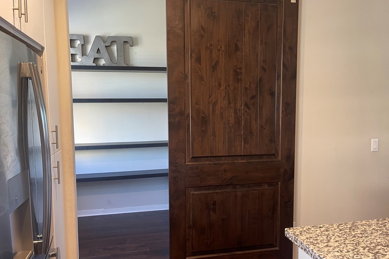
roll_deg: +0.7
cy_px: 130
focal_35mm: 27
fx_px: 292
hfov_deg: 67.4
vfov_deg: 47.9
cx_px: 193
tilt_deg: -6.5
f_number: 1.6
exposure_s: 1/60
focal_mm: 5.1
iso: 200
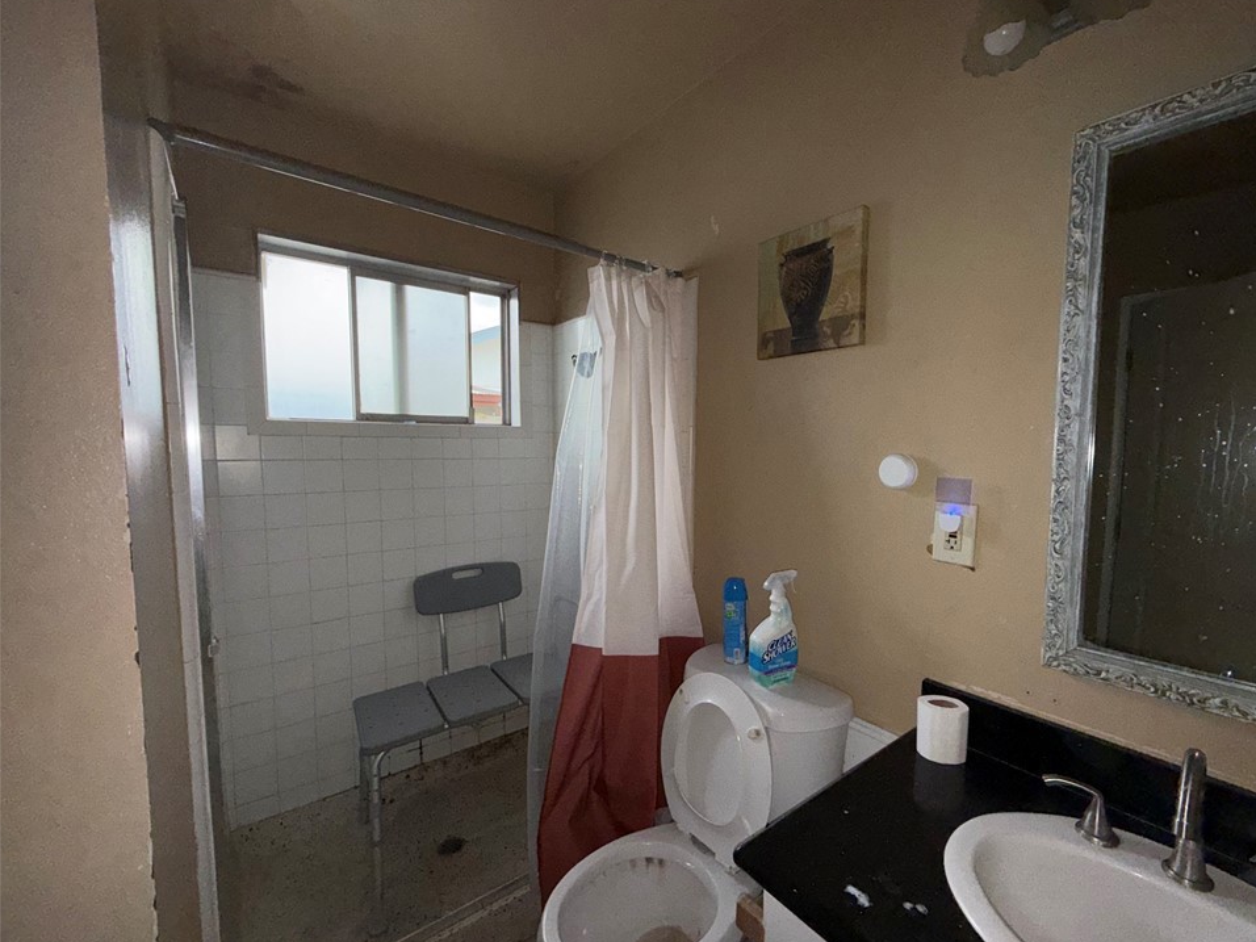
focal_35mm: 15
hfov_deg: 98.0
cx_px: 671
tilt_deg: -4.0
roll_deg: -0.2
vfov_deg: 81.7
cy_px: 486
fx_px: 544
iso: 80
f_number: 2.2
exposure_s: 1/122
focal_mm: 2.22
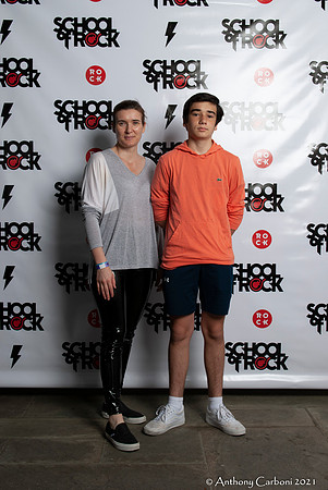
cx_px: 164
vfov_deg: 41.1
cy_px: 245
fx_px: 654
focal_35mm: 48
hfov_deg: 28.1
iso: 100
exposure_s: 1/200
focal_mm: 32
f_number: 6.3
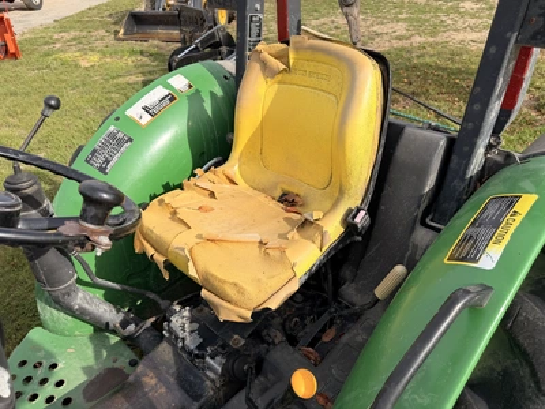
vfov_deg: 56.8
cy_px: 204
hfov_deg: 71.6
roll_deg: +0.9
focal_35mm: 24
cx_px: 272
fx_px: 378
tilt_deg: -33.8
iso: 80
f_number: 1.78
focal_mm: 6.76
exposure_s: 1/3425
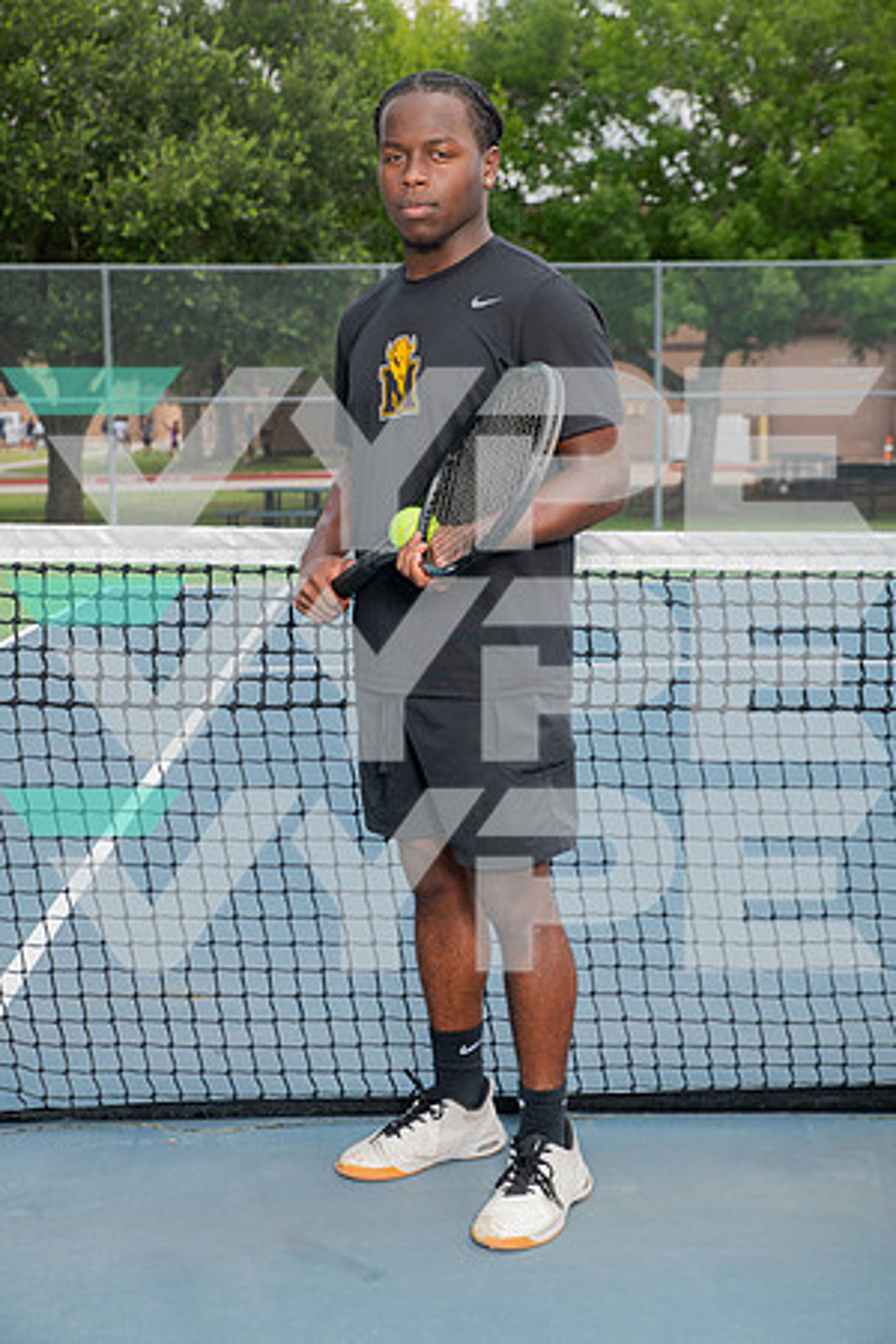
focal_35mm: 52
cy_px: 672
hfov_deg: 26.0
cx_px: 448
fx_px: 1941
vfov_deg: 38.2
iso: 100
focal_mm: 52
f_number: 6.3
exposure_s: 1/250
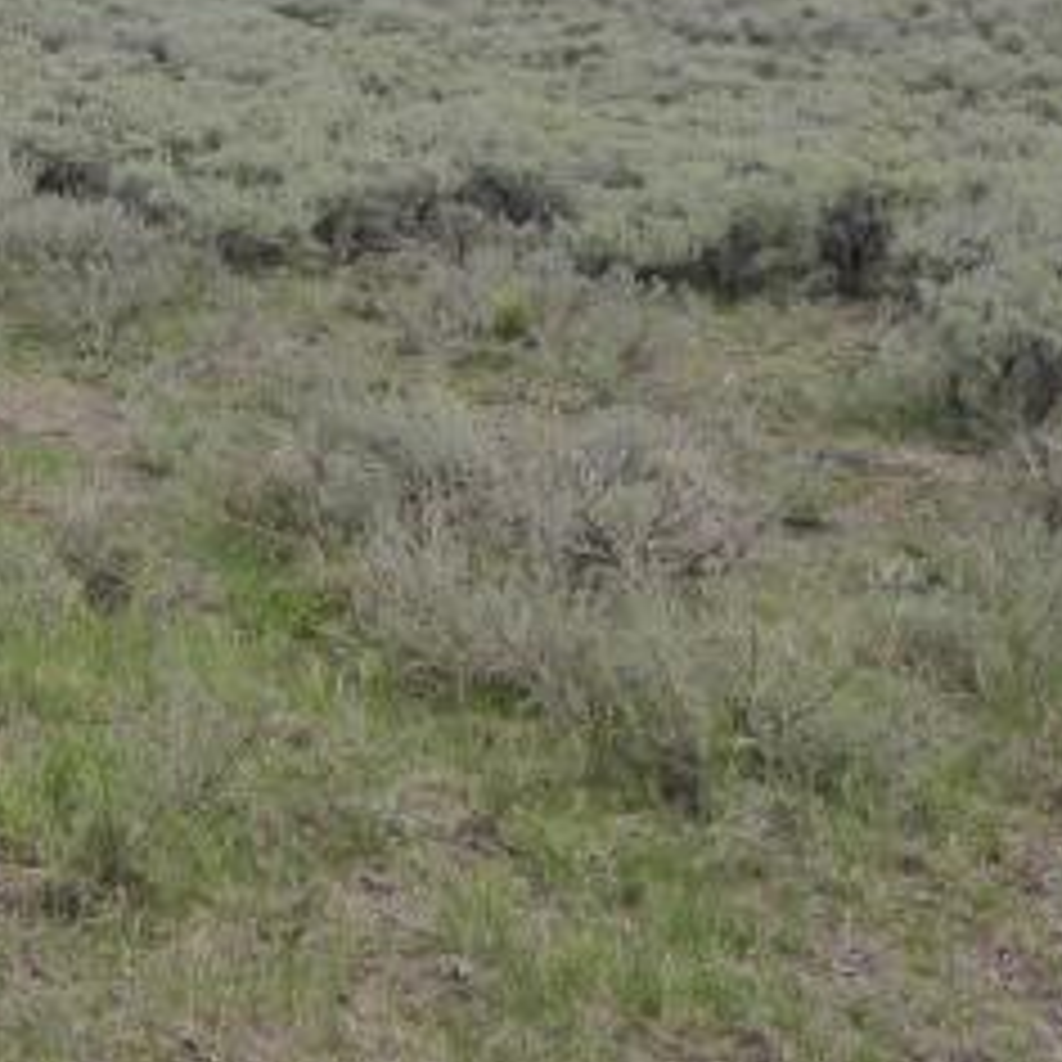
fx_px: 2083
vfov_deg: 27.8
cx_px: -320
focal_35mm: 60
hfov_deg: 24.8
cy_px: 162
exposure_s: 1/1300
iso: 200
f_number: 3.3
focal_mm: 4.3
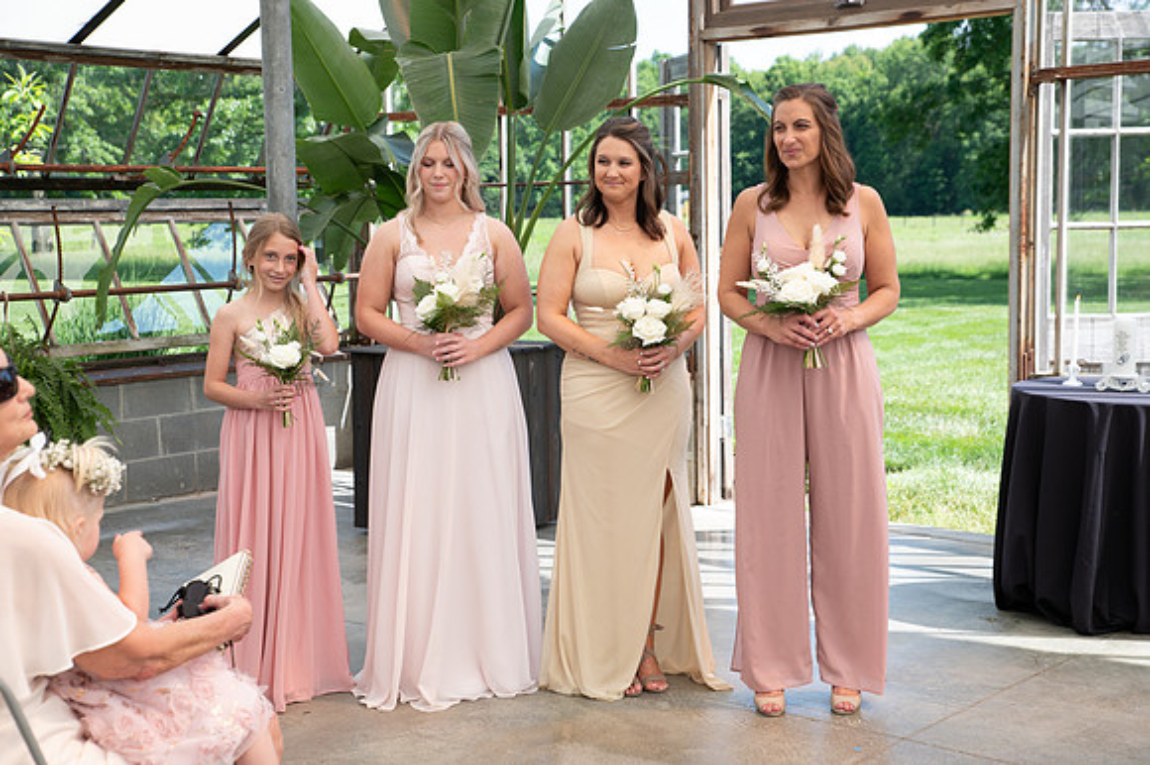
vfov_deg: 24.8
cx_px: 590
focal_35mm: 54
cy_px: 383
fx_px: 1739
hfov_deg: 36.6
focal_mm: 52
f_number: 5
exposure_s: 1/200
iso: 160
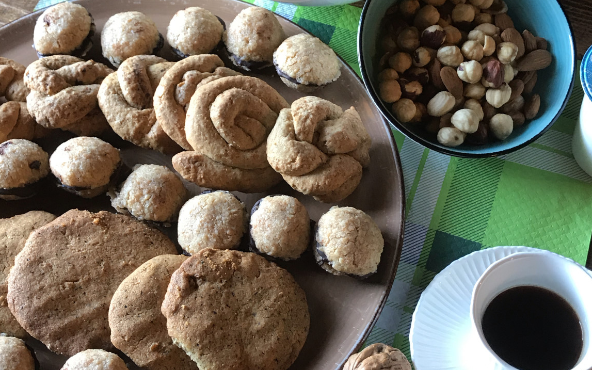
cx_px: 275
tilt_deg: -57.5
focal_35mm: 53
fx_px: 855
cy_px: 158
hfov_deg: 38.2
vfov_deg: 24.4
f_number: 1.8
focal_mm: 3.99
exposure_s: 1/17
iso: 40
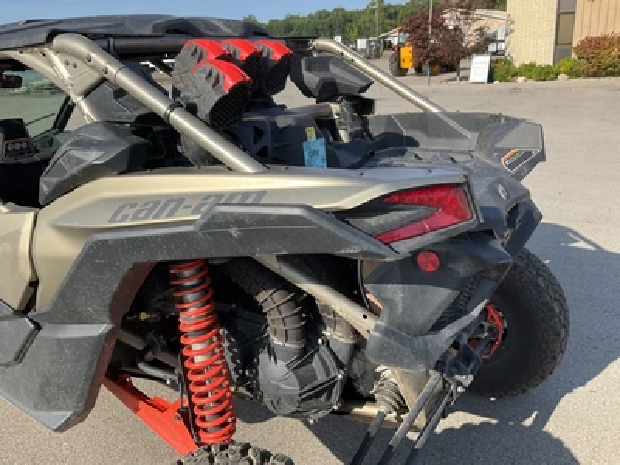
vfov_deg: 48.2
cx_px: 310
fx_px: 519
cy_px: 232
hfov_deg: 61.7
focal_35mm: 29
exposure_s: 1/816
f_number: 1.8
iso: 25
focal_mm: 3
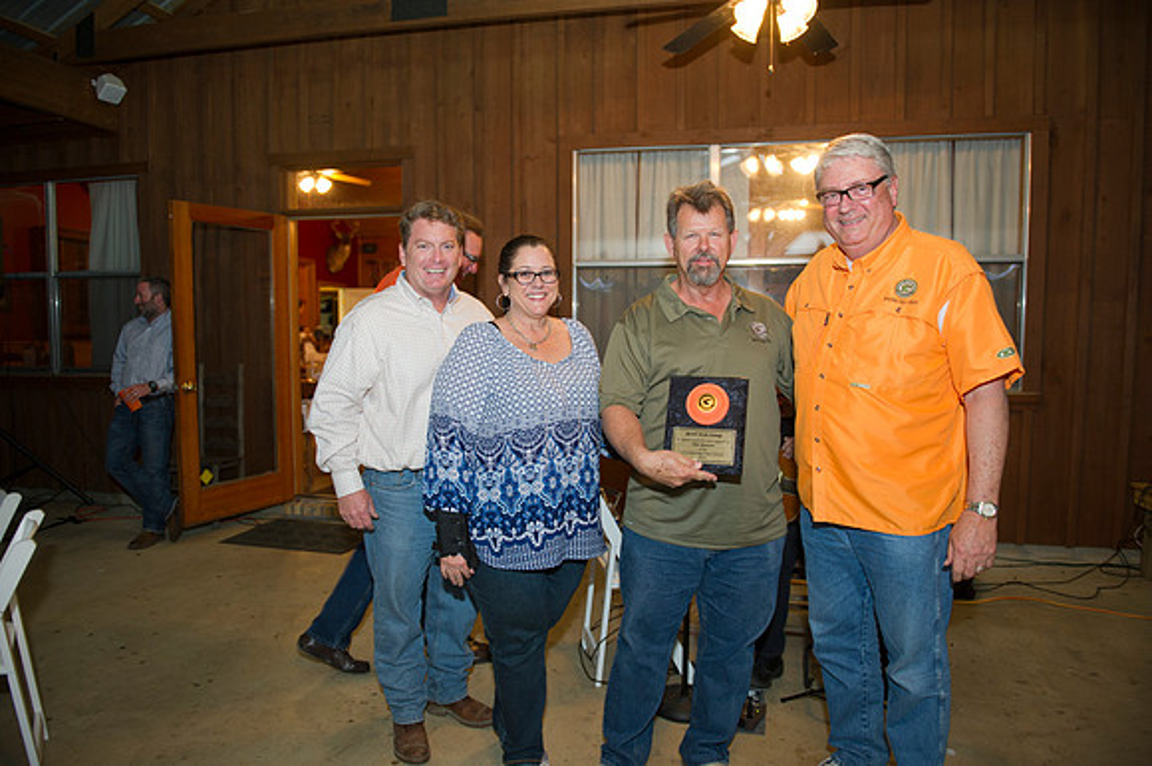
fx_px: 768
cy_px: 383
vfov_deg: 53.1
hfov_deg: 73.8
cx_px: 576
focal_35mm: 24
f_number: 2.8
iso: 800
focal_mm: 24
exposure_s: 1/60
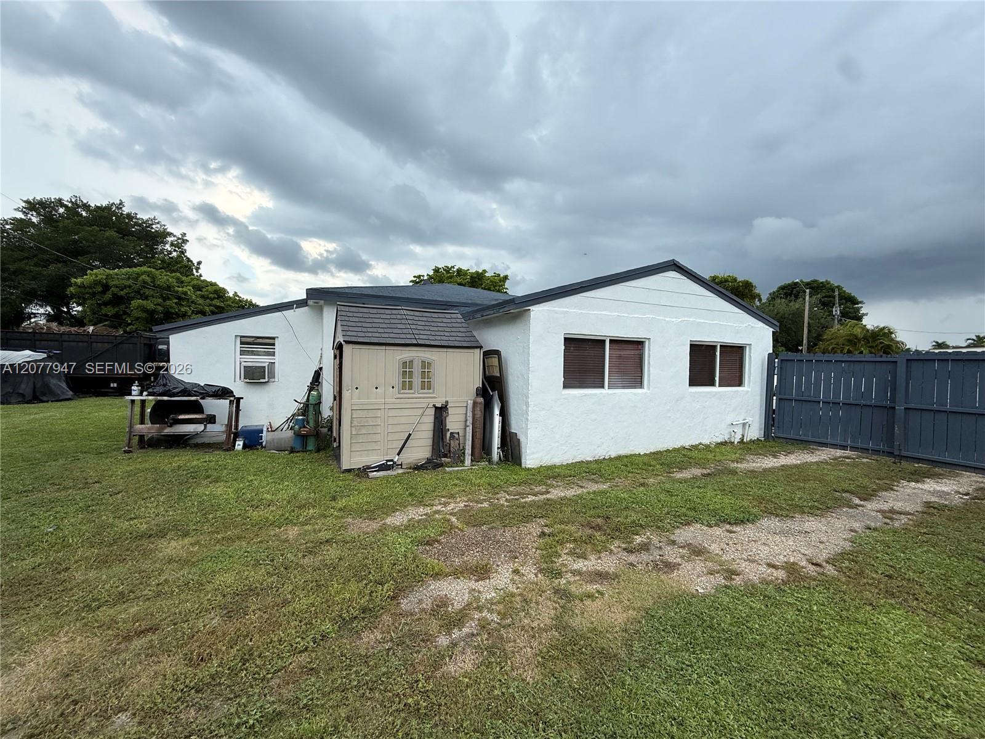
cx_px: 492
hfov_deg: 102.1
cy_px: 370
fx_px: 398
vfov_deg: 85.7
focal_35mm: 14
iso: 50
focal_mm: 2.22
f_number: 2.2
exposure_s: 1/436
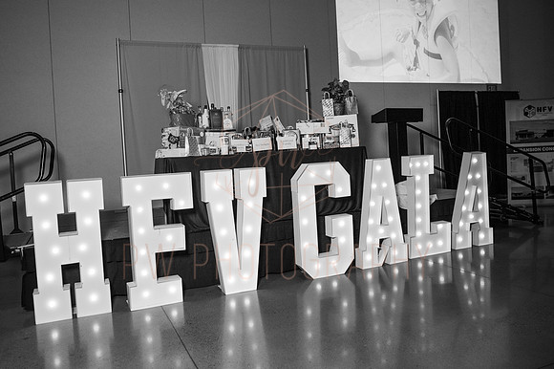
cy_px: 163
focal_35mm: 29
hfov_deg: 63.5
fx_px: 446
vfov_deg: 44.8
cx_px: 245
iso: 640
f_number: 2.8
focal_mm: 26
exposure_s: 1/200
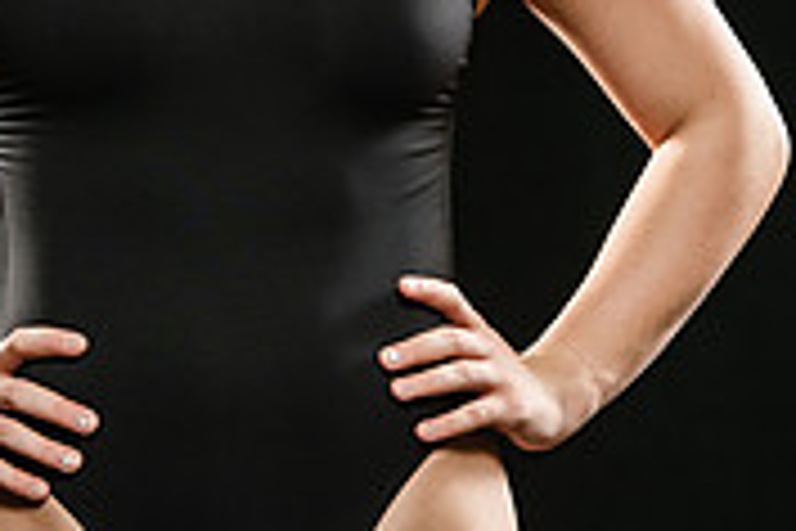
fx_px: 8844
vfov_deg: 3.4
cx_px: 301
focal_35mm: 400
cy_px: -2
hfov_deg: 5.2
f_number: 5.6
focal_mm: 122
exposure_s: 1/200
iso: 400
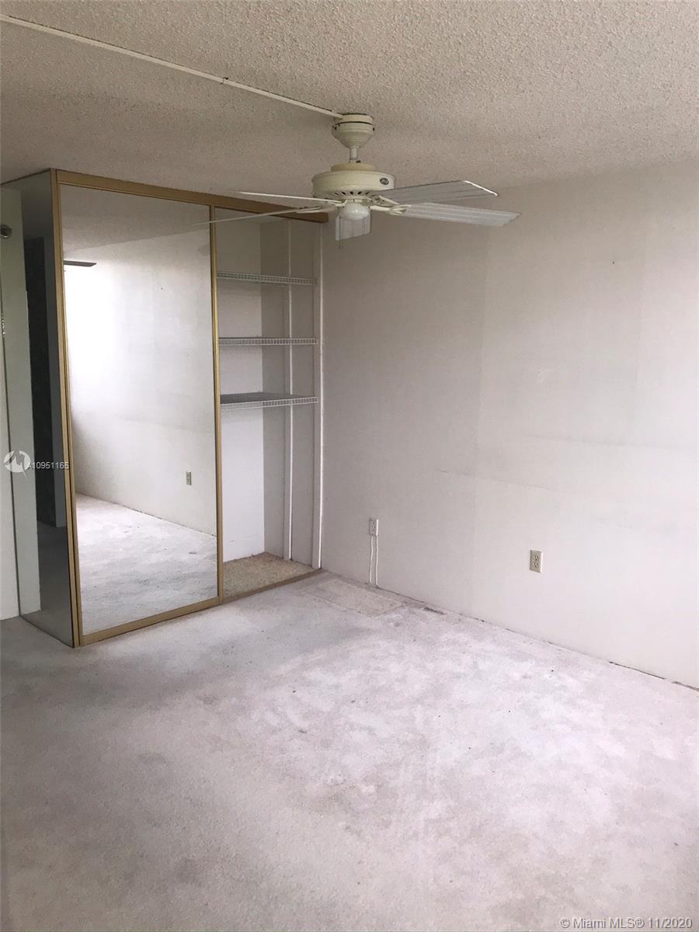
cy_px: 466
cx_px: 350
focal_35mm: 28
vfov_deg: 63.4
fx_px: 754
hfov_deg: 49.7
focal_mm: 3.99
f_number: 1.8
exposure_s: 1/30
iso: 64
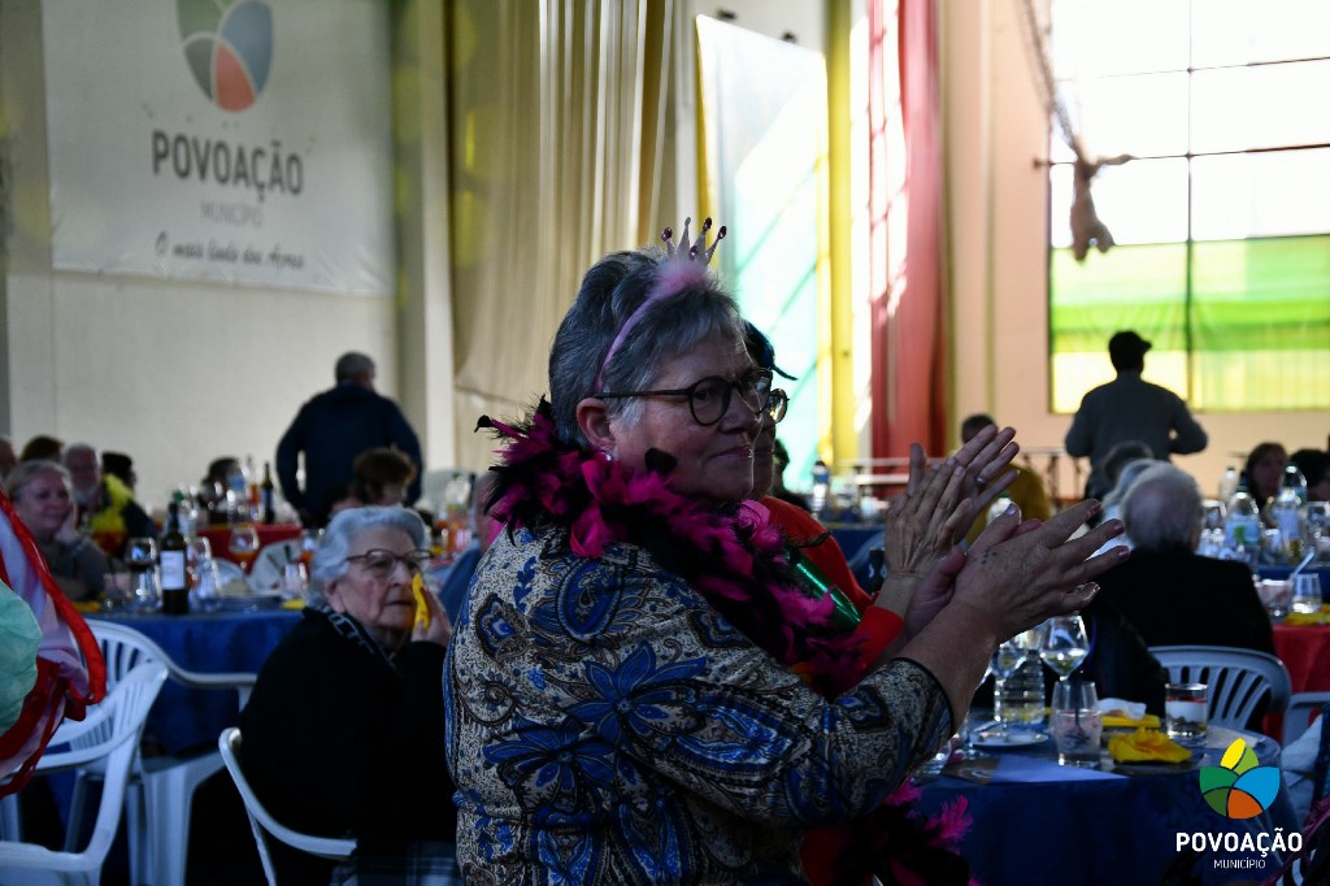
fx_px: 2881
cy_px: 443
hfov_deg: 26.0
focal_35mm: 78
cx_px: 665
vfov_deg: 17.5
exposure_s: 1/250
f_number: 5
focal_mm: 52
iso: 560
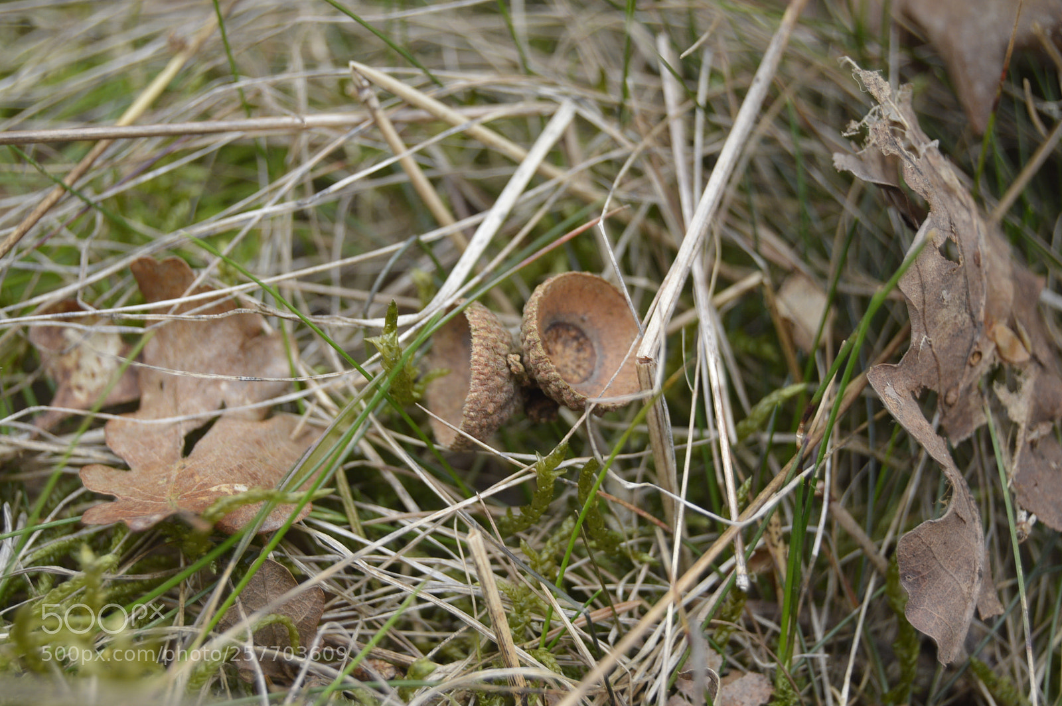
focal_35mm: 82
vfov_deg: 16.5
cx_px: 531
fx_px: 2432
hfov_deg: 24.6
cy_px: 353
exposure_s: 1/125
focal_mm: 55
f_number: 5.6
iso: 280
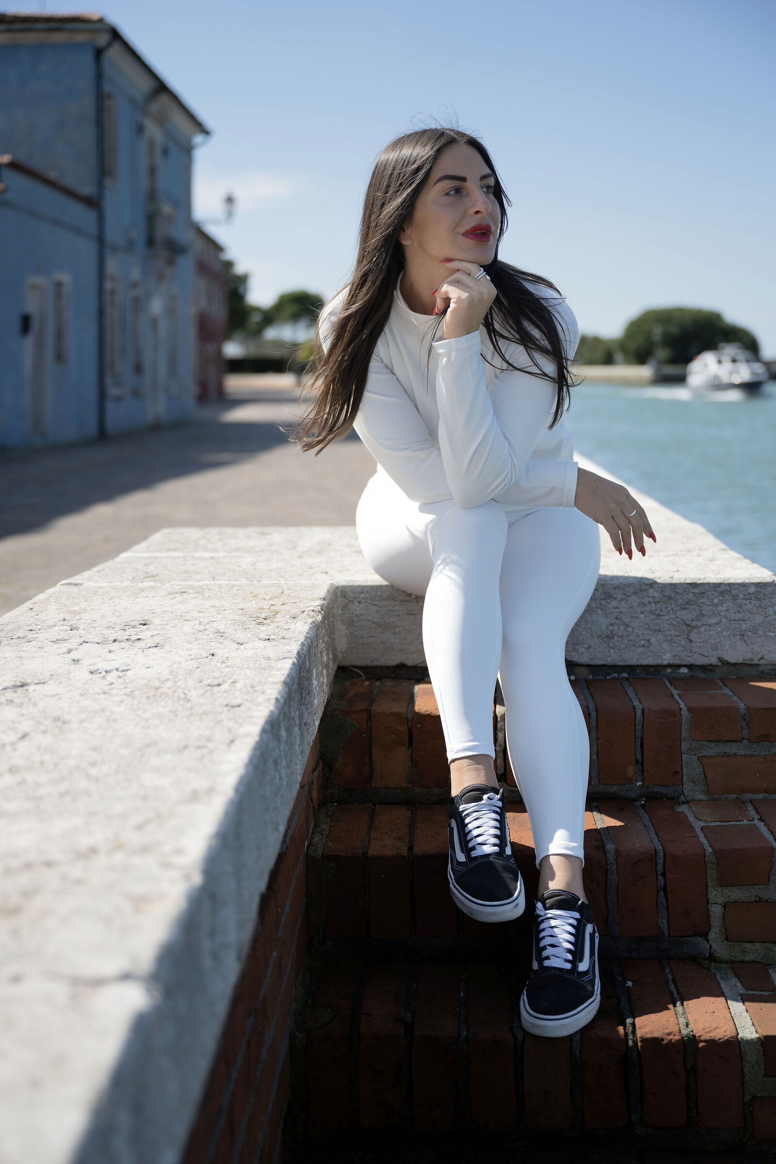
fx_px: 1520
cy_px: 582
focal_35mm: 47
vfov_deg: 41.9
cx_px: 388
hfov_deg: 28.6
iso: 100
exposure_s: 1/1600
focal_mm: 47
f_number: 2.8
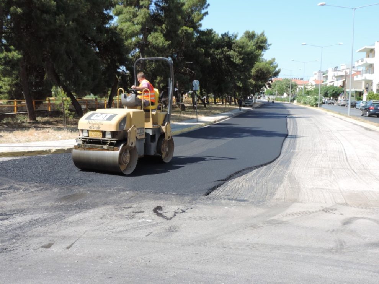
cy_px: 142
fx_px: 383
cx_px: 190
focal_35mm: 35
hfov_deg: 52.6
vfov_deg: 40.7
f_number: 3.3
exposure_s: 1/400
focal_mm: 6.2
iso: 80
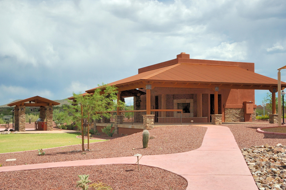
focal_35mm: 47
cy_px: 106
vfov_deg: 28.6
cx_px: 149
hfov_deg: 41.9
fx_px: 373
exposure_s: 1/250
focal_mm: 28
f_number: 9
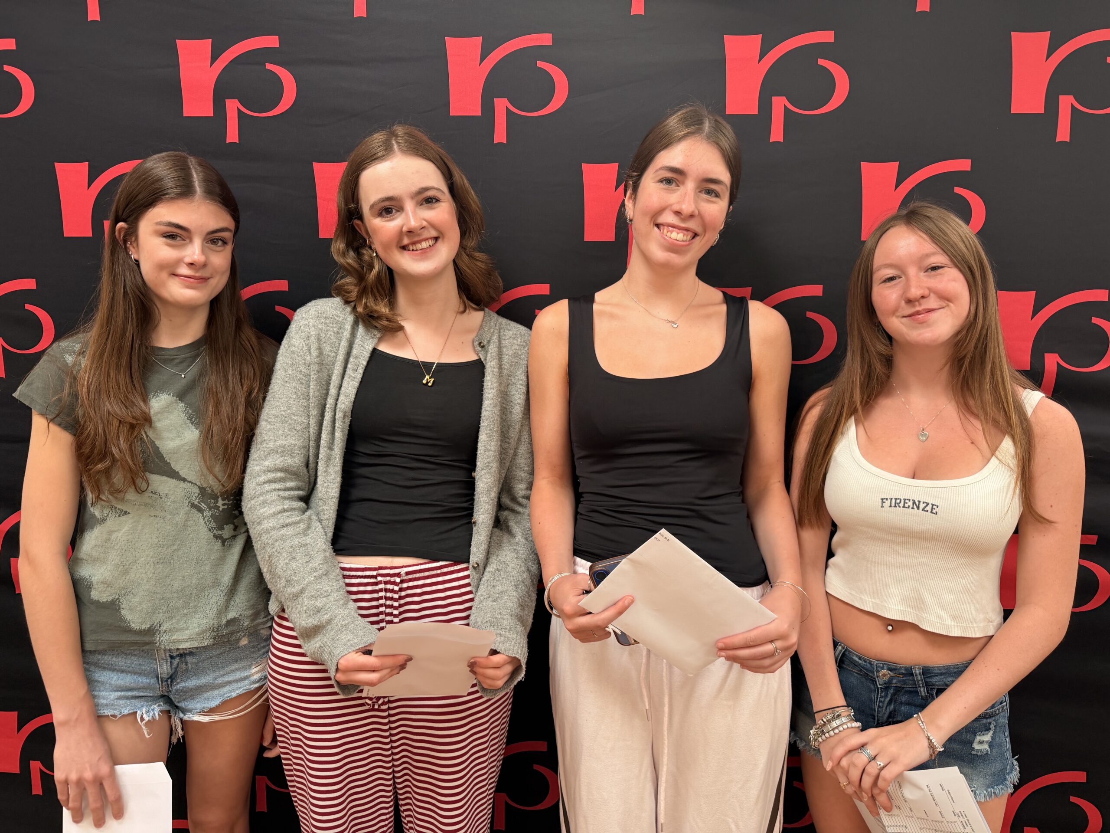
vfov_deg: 56.8
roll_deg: -0.4
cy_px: 416
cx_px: 555
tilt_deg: -7.4
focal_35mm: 24
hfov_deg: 71.6
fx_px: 770
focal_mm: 6.76
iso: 200
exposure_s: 1/121
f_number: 1.78
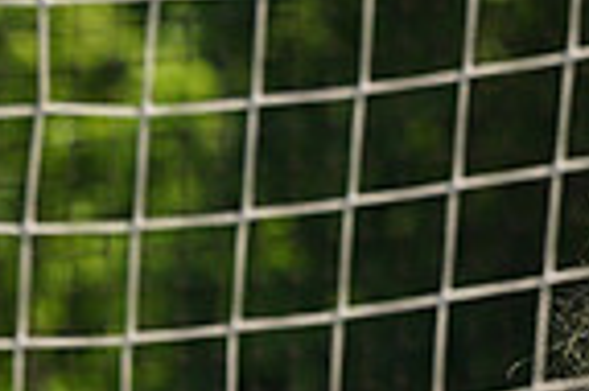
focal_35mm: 1111
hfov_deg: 1.9
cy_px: 790
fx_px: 18156
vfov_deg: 1.2
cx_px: 939
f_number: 11
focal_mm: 274
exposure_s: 1/250
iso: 200
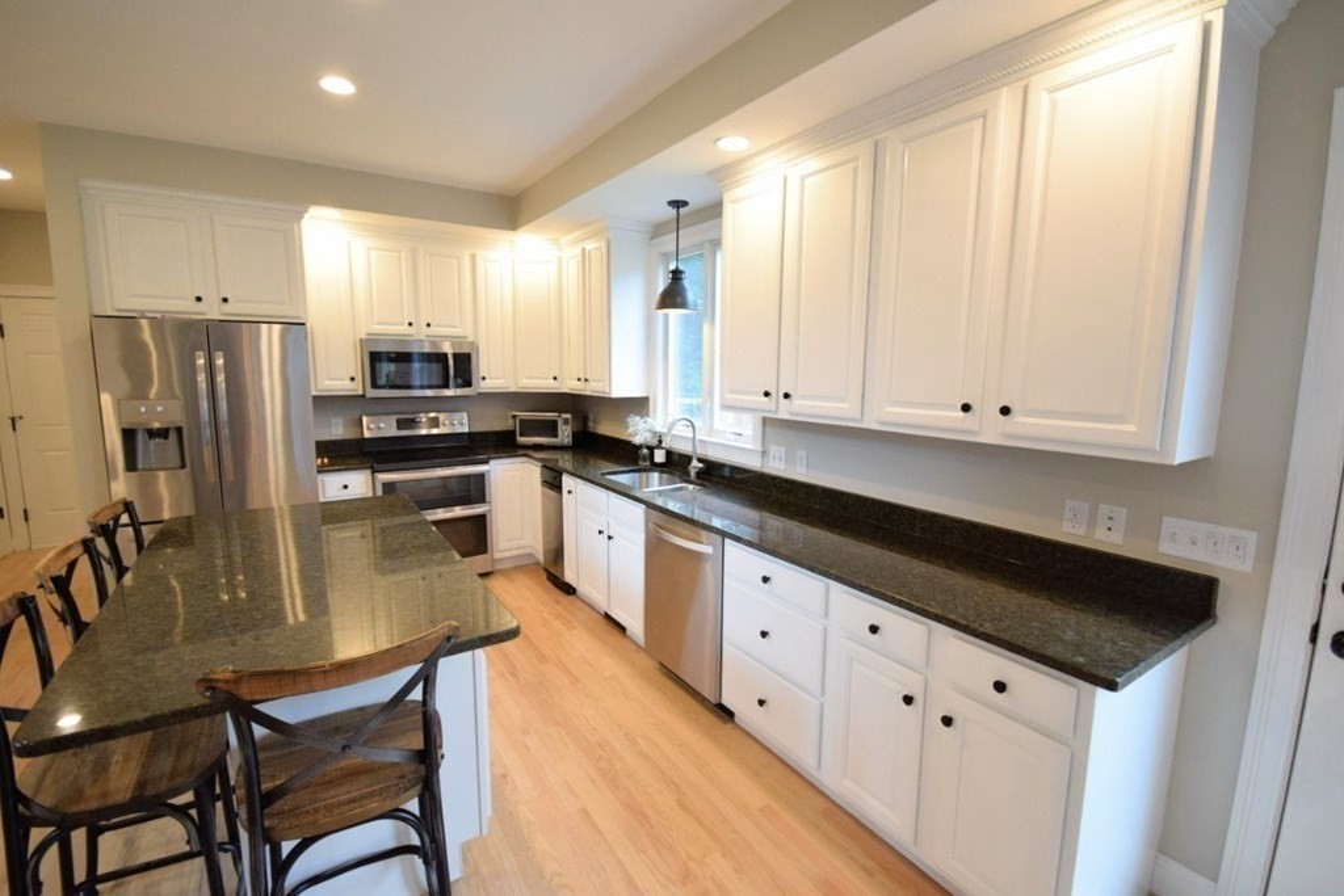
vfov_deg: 77.3
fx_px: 560
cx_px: 672
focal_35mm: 15
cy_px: 448
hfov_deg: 100.4
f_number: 4
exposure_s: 1/100
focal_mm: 10
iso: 1400
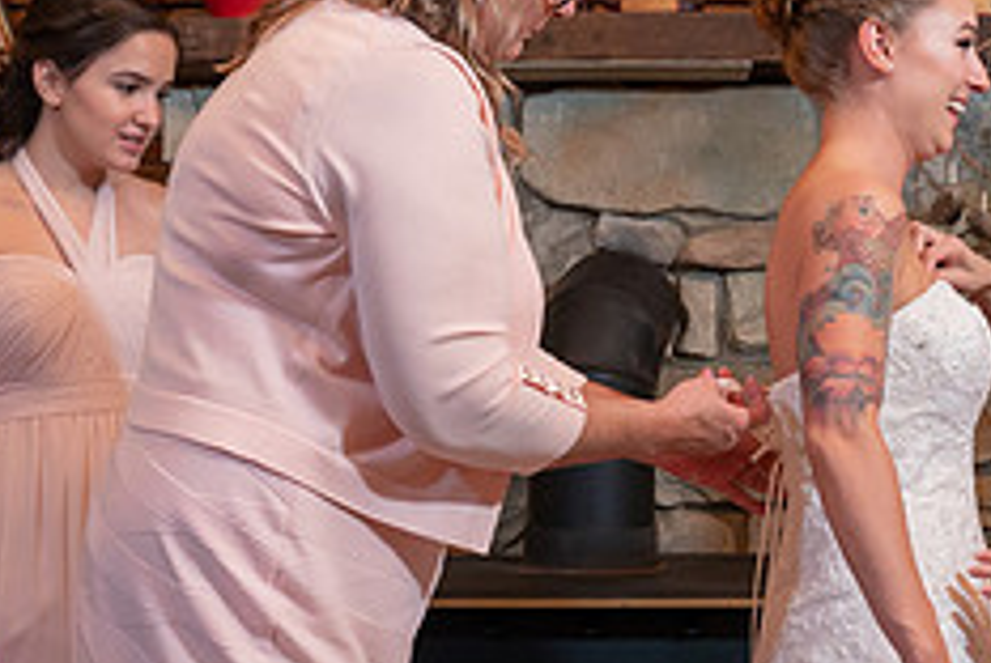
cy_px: 329
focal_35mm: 78
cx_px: 629
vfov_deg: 17.5
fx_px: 2150
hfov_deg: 25.9
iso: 2000
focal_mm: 31
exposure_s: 1/200
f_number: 5.6
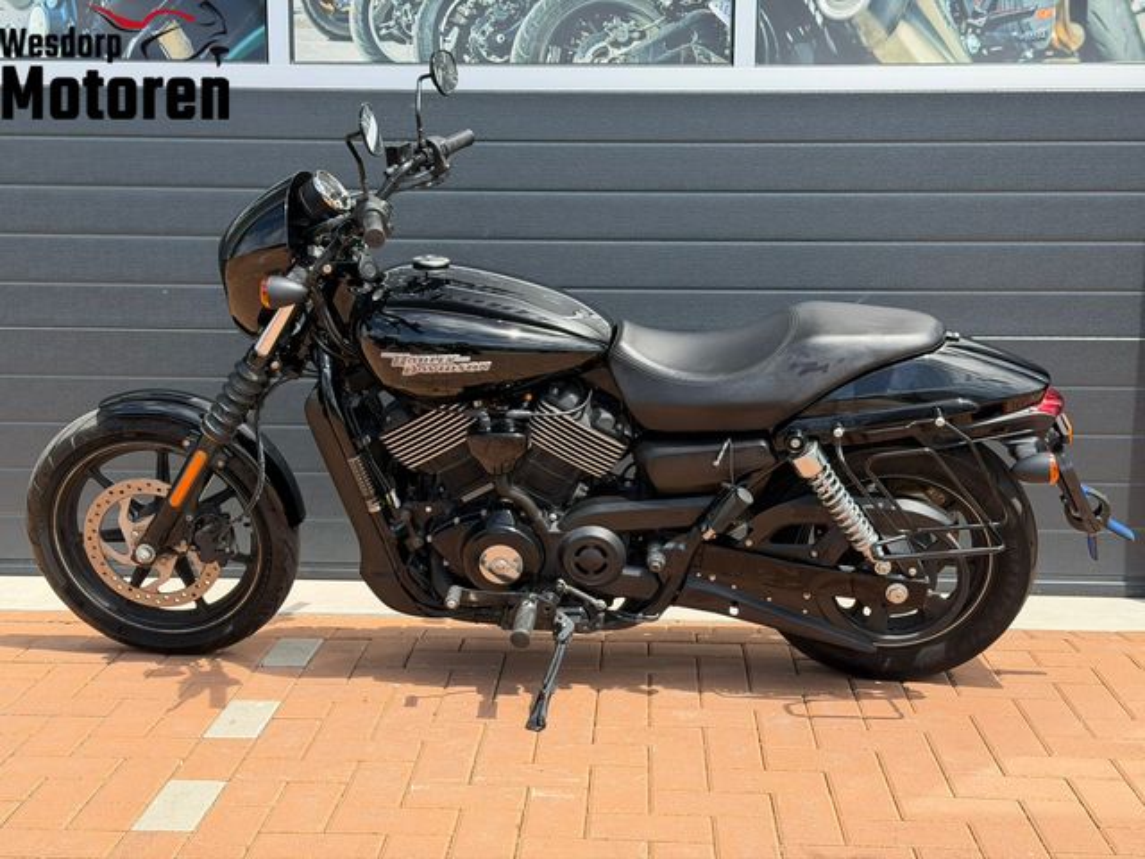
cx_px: 572
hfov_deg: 39.7
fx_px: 1588
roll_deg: -0.2
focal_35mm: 48
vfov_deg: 30.3
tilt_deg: -7.1
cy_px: 430
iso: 80
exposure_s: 1/2033
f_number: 1.78
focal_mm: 6.76
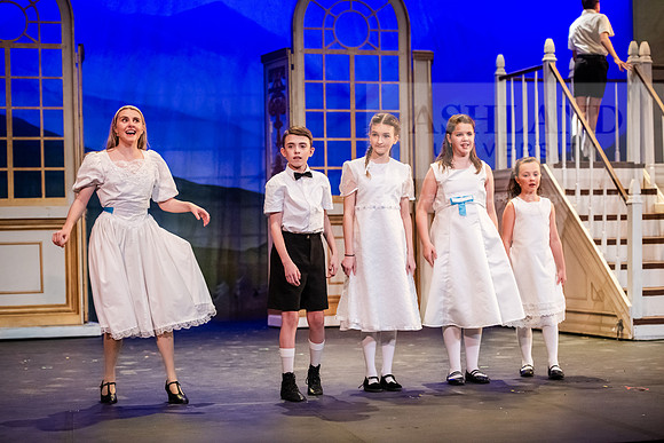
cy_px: 222
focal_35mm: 82
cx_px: 332
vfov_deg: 16.7
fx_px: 1513
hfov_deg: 24.8
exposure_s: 1/320
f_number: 3.2
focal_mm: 82
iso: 5000
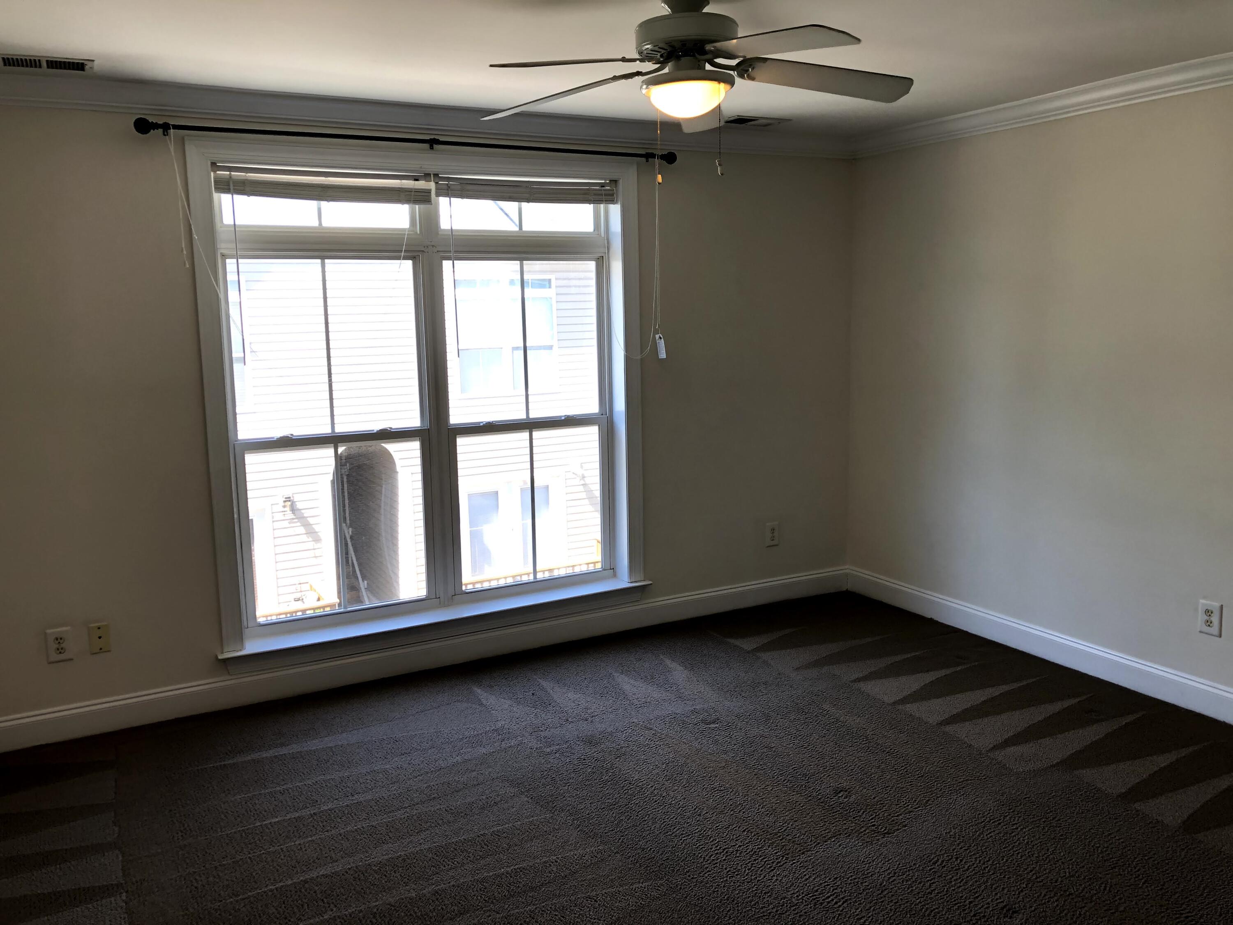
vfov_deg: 49.7
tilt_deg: -7.2
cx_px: 616
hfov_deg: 63.4
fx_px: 997
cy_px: 462
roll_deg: +2.1
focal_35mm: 28
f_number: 1.8
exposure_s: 1/120
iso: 125
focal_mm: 4
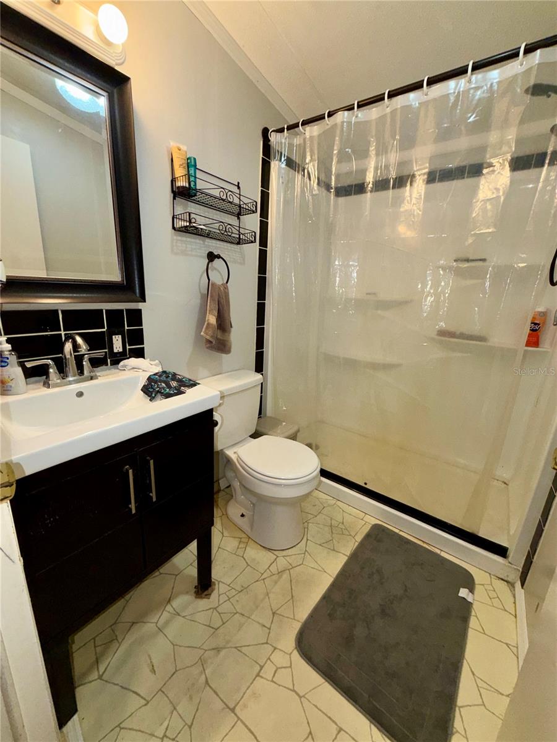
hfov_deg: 85.7
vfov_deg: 102.1
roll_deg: -3.9
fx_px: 300
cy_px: 371
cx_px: 278
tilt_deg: -15.1
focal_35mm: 14
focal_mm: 2.22
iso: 64
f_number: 2.2
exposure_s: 1/60
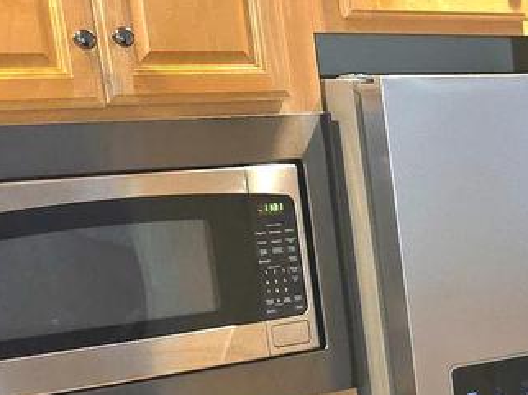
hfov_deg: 15.8
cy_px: 459
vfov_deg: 14.0
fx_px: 1570
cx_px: 992
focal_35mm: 103
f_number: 1.7
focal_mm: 6.3
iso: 160
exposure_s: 1/24
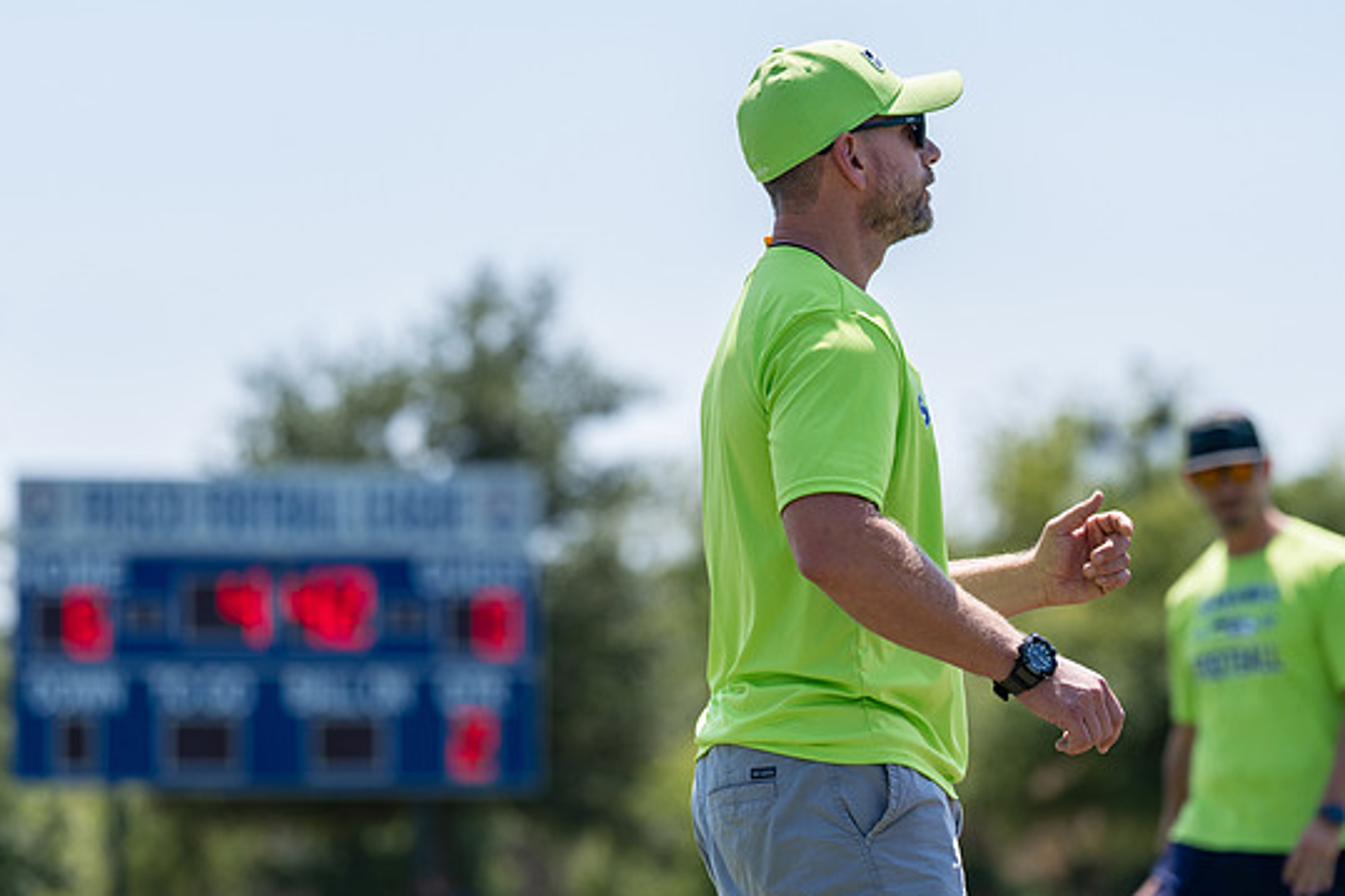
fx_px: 7171
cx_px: 686
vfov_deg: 7.1
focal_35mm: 192
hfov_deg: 10.7
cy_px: 343
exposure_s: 1/1250
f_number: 3.2
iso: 100
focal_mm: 134
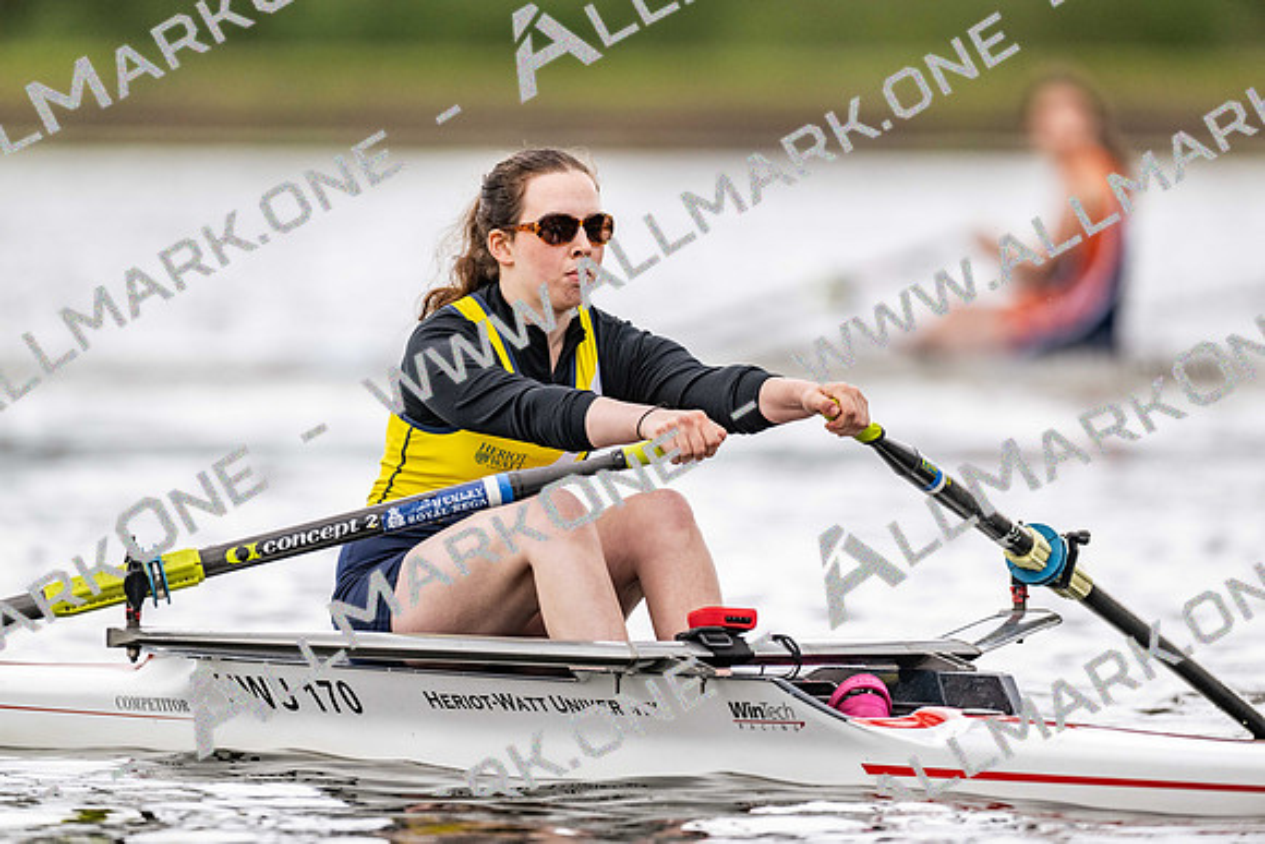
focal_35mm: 600
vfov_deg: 2.3
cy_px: 422
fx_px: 21087
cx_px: 632
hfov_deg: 3.4
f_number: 4
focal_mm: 600
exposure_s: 1/2500
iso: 800
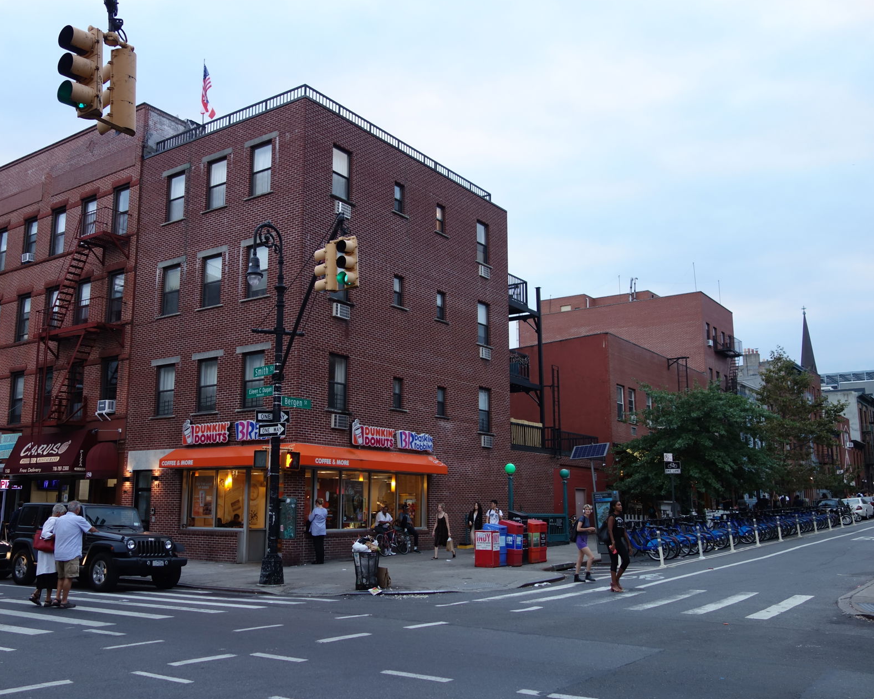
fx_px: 828
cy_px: 351
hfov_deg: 55.5
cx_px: 386
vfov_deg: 45.8
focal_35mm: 32
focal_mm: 10.4
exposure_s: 1/250
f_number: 1.8
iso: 250
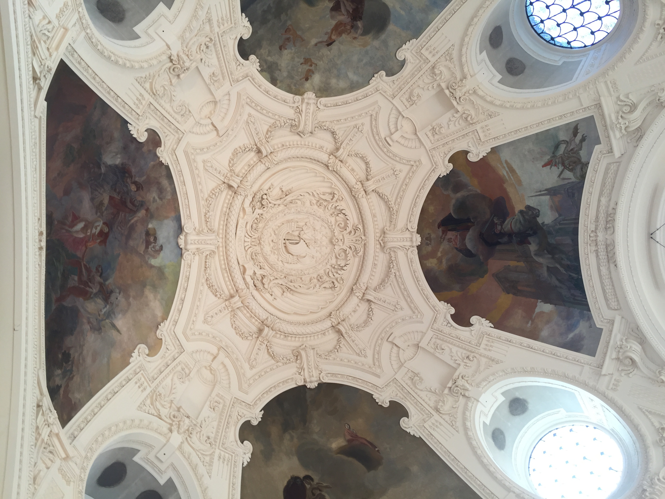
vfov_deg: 48.2
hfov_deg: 61.7
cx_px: 332
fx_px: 557
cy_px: 250
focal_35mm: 29
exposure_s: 1/100
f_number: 2.2
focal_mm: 4.15
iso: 40
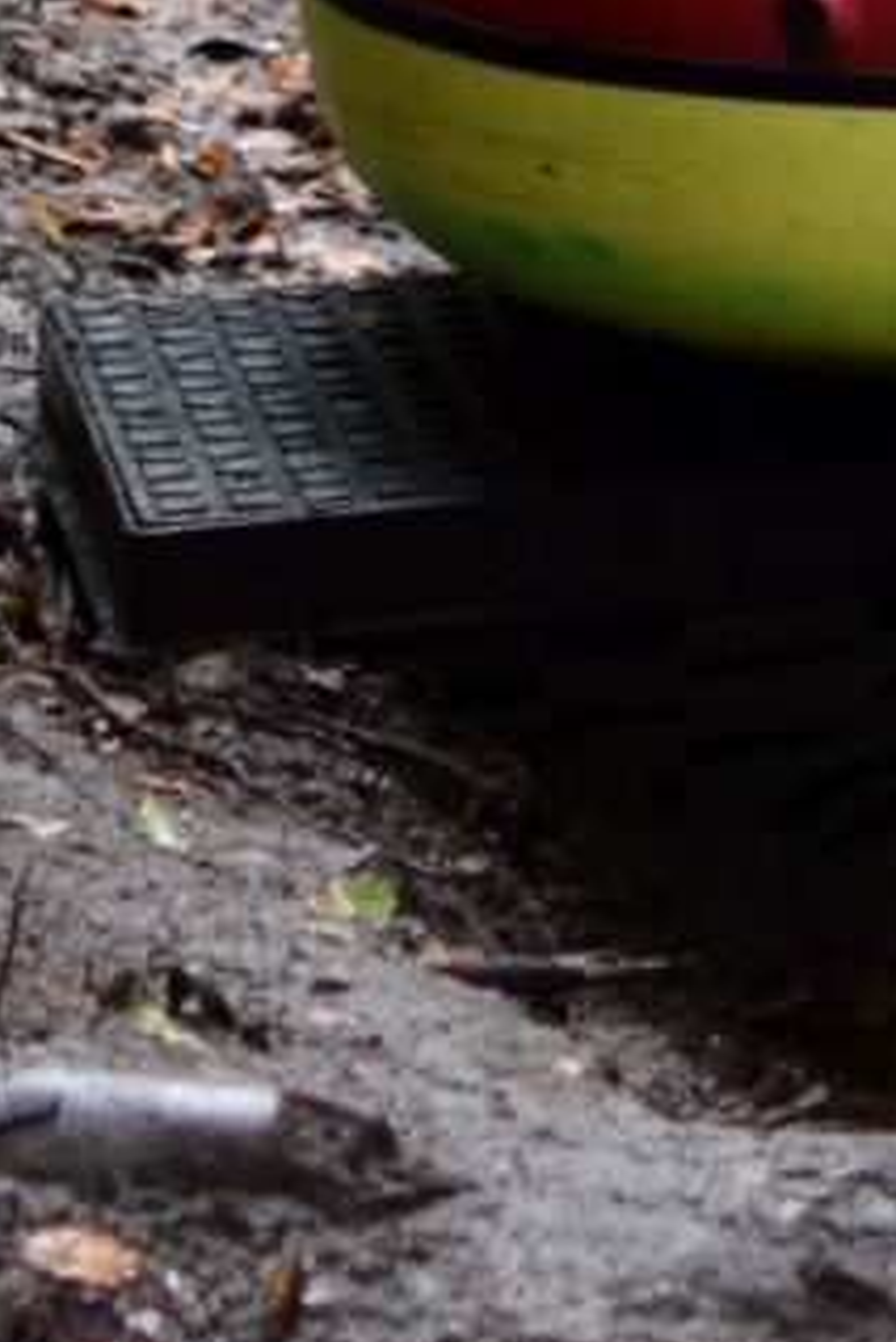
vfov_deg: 5.6
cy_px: -1792
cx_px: 2133
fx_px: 13252
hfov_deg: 3.8
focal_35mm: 355
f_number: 2
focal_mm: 35
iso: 800
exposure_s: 1/500
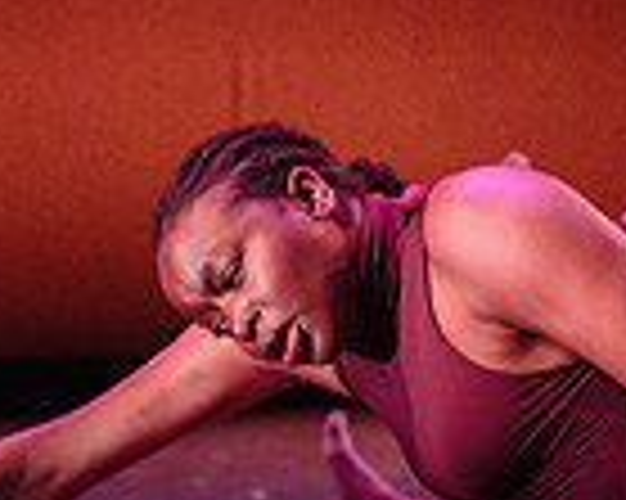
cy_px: 334
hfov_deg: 12.0
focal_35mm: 156
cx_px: 796
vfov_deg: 9.9
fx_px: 2888
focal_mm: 38
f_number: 2.8
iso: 2500
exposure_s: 1/250
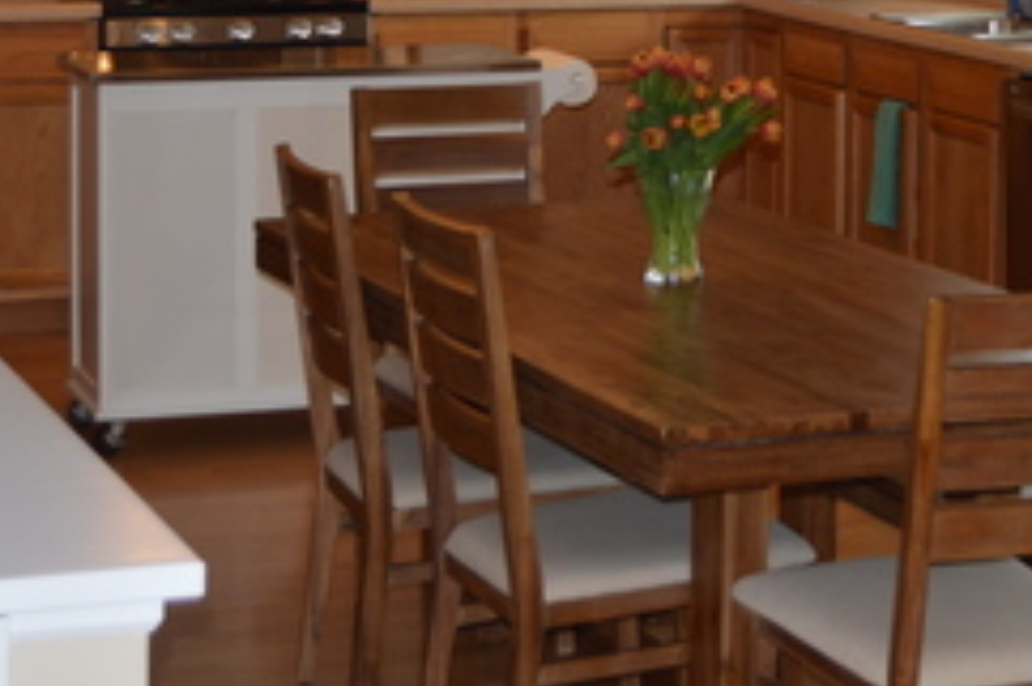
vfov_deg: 13.0
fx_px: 2951
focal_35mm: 103
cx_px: 866
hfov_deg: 19.6
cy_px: -85
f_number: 4.2
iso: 320
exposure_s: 1/125
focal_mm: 26
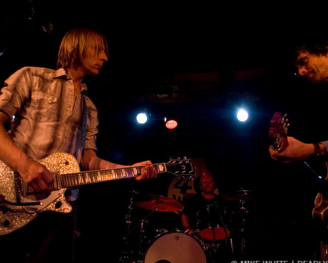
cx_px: 183
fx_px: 340
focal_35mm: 35
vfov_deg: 42.2
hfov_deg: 51.4
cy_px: 134
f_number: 3.2
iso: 800
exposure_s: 1/60
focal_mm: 20
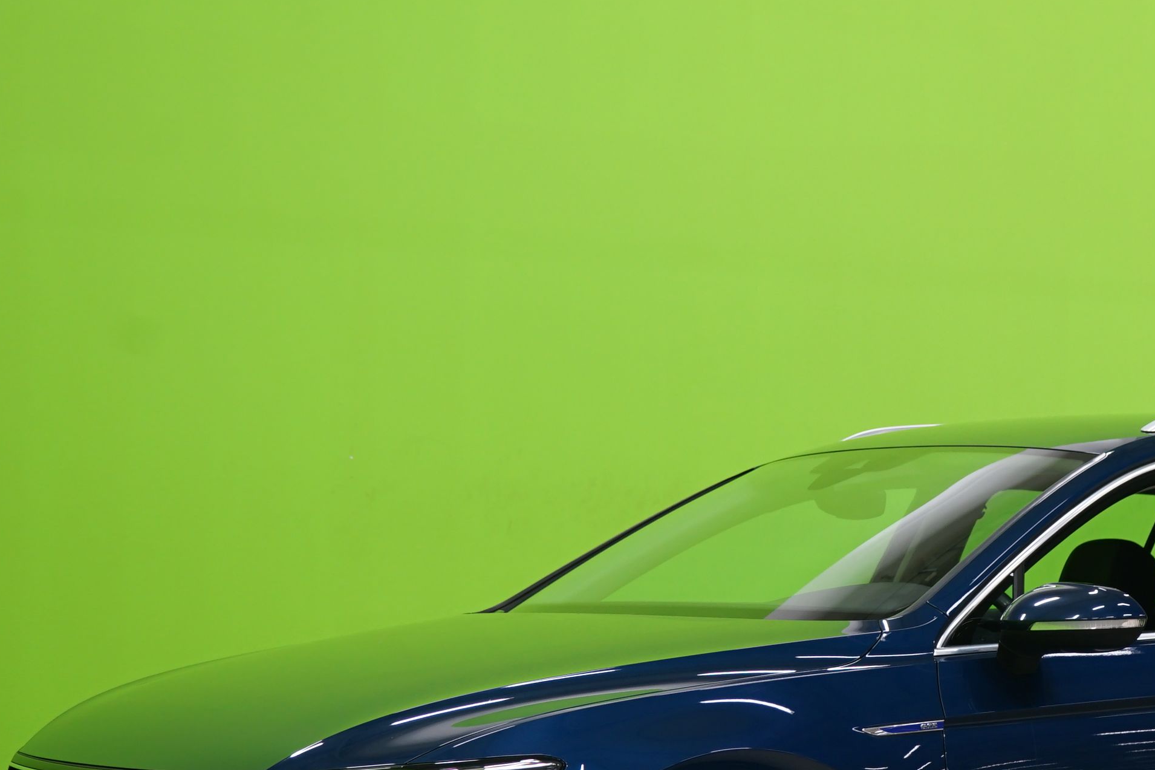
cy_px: 567
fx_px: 3240
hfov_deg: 20.0
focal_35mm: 101
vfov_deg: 13.5
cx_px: 949
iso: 400
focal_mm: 49
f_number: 5
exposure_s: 1/8
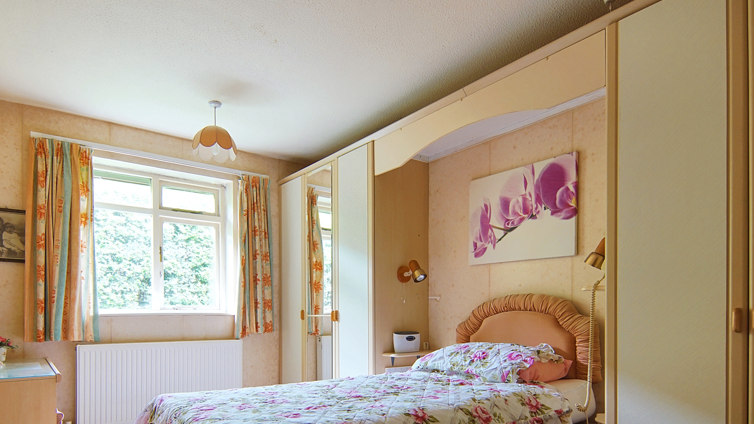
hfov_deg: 81.8
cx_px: 339
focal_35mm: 22
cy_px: 312
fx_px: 433
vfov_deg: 50.3
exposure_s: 3.2
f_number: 11
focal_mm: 11
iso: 100
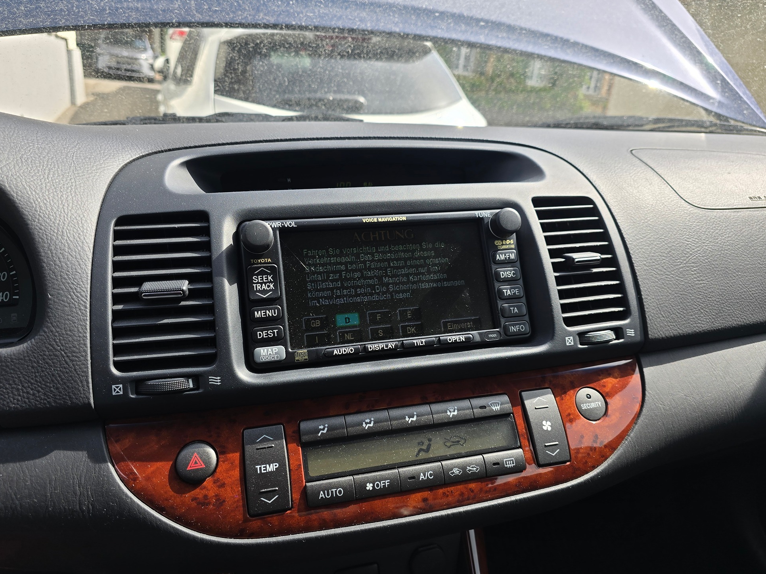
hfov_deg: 71.6
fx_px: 531
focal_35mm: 24
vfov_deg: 56.8
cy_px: 297
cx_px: 376
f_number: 1.7
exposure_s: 1/336
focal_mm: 6.3
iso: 12
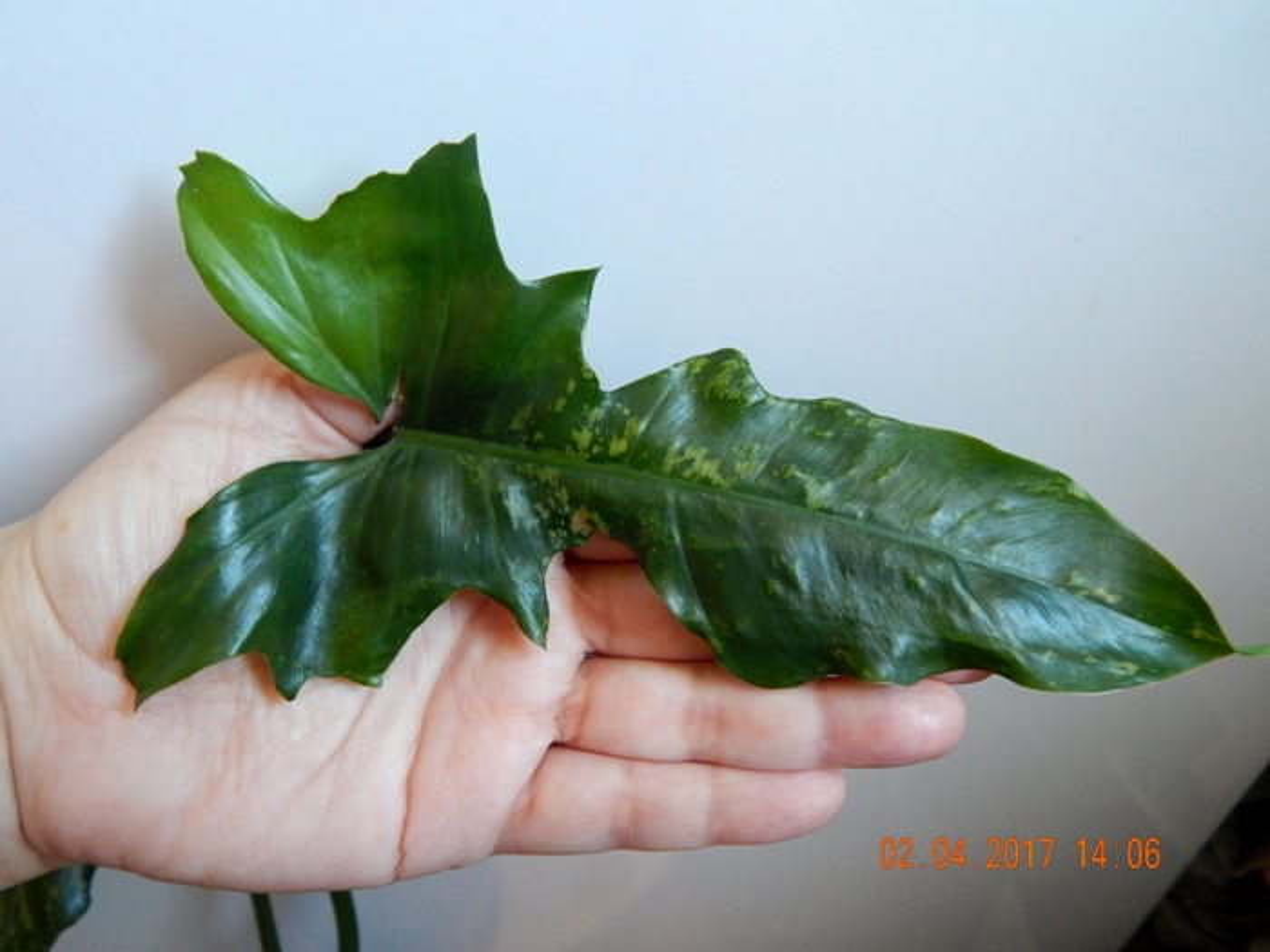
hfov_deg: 69.4
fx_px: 917
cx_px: 635
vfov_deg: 54.9
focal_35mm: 25
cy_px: 476
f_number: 3.1
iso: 400
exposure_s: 1/40
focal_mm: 4.5
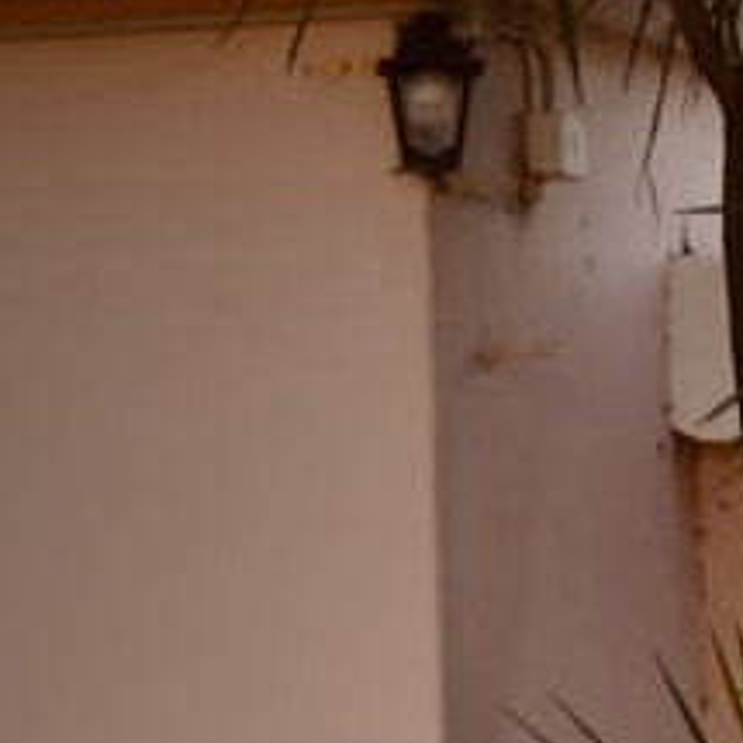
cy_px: 1505
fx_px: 11073
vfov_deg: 3.8
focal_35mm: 456
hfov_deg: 3.7
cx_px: 2647
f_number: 5.6
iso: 100
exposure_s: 1/125
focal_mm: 48
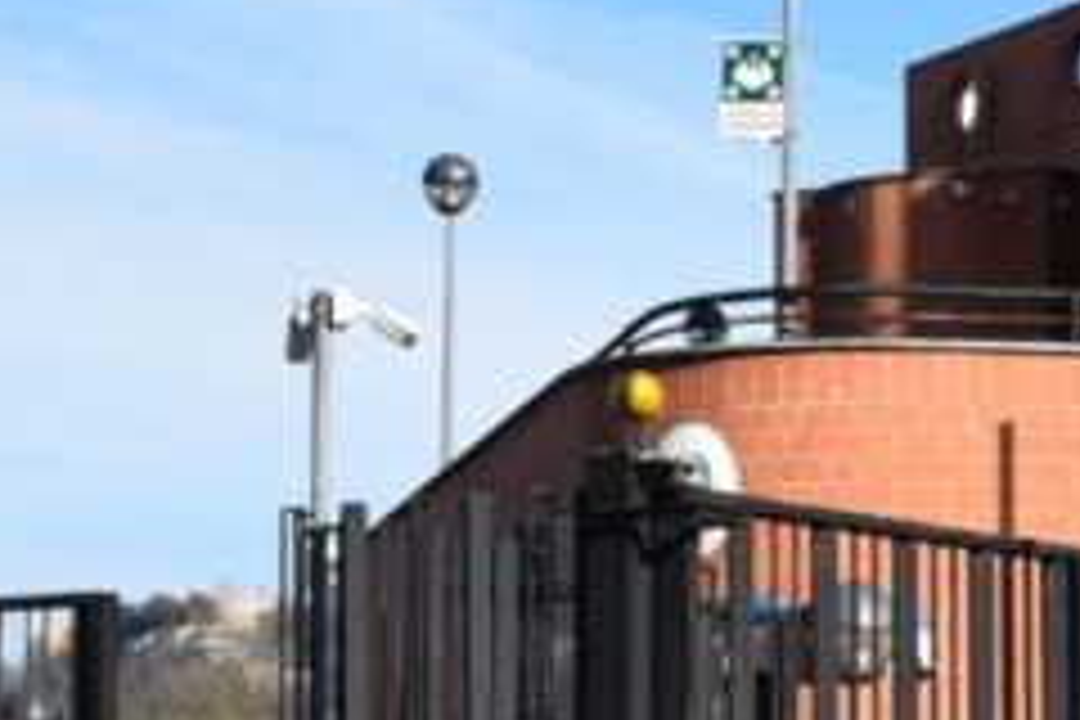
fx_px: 4320
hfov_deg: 14.2
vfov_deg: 9.5
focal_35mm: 144
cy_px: 488
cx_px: 891
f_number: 10
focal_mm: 18
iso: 200
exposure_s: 1/400
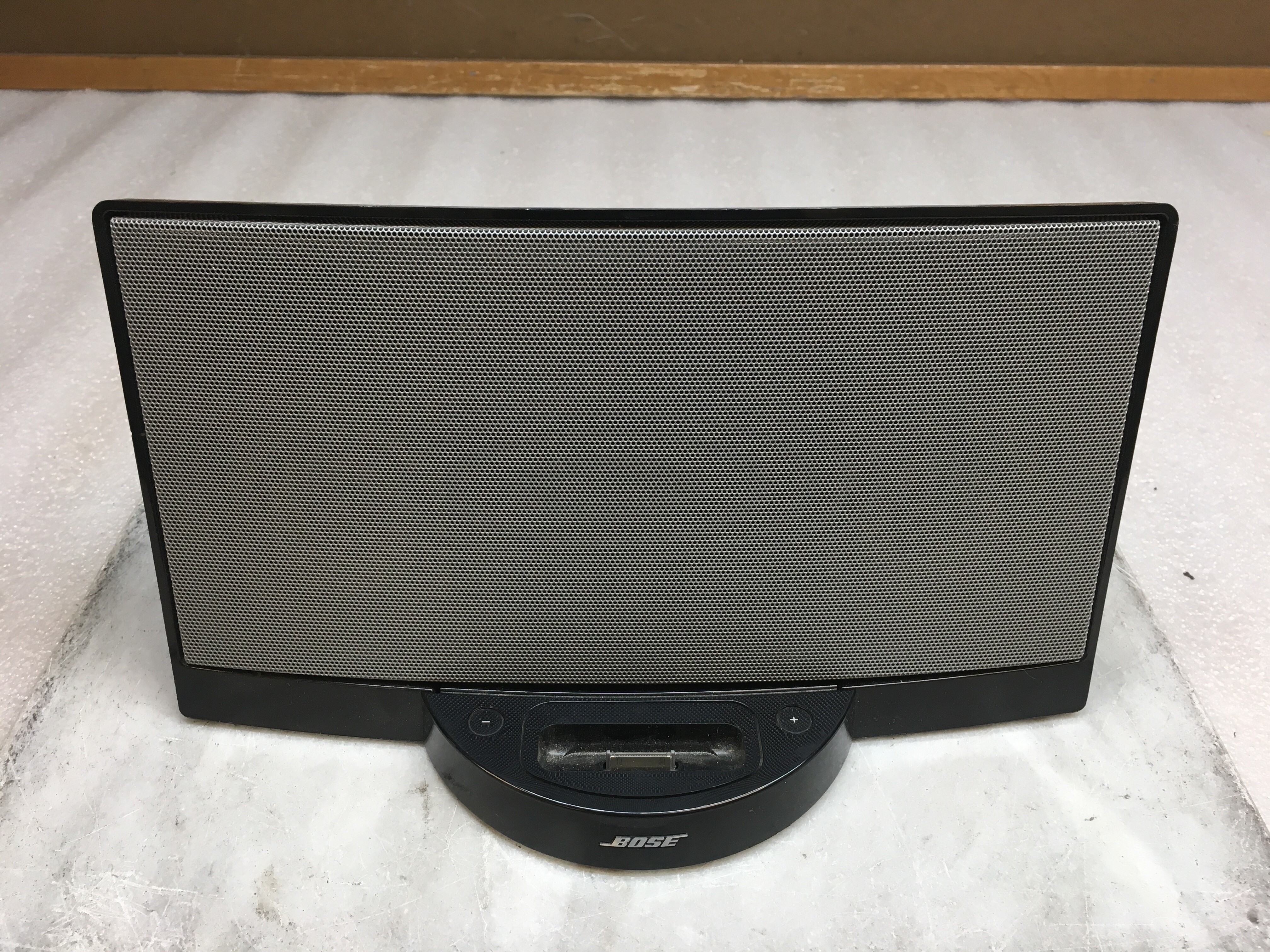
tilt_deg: -37.9
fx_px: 1064
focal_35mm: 29
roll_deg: +1.2
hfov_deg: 61.7
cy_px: 476
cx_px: 635
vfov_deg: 48.2
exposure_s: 1/40
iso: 25
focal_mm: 4.15
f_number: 2.2
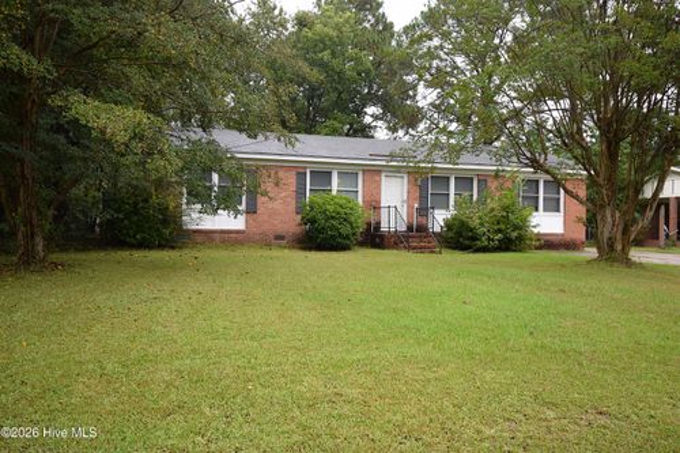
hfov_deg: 61.9
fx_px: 566
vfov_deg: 43.6
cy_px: 226
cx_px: 340
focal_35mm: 30
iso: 400
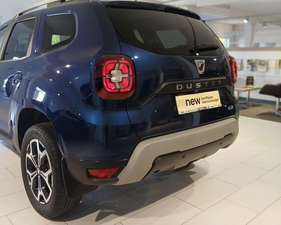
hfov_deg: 54.0
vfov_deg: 44.3
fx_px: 274
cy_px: 92
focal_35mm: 33
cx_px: 118
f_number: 1.8
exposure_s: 1/50
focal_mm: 3.98
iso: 80
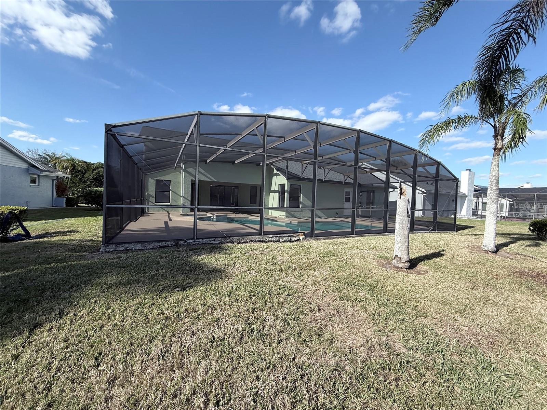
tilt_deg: -3.0
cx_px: 274
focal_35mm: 14
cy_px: 205
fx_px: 221
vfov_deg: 85.7
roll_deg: -1.4
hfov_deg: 102.1
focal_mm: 2.22
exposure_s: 1/1167
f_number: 2.2
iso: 50
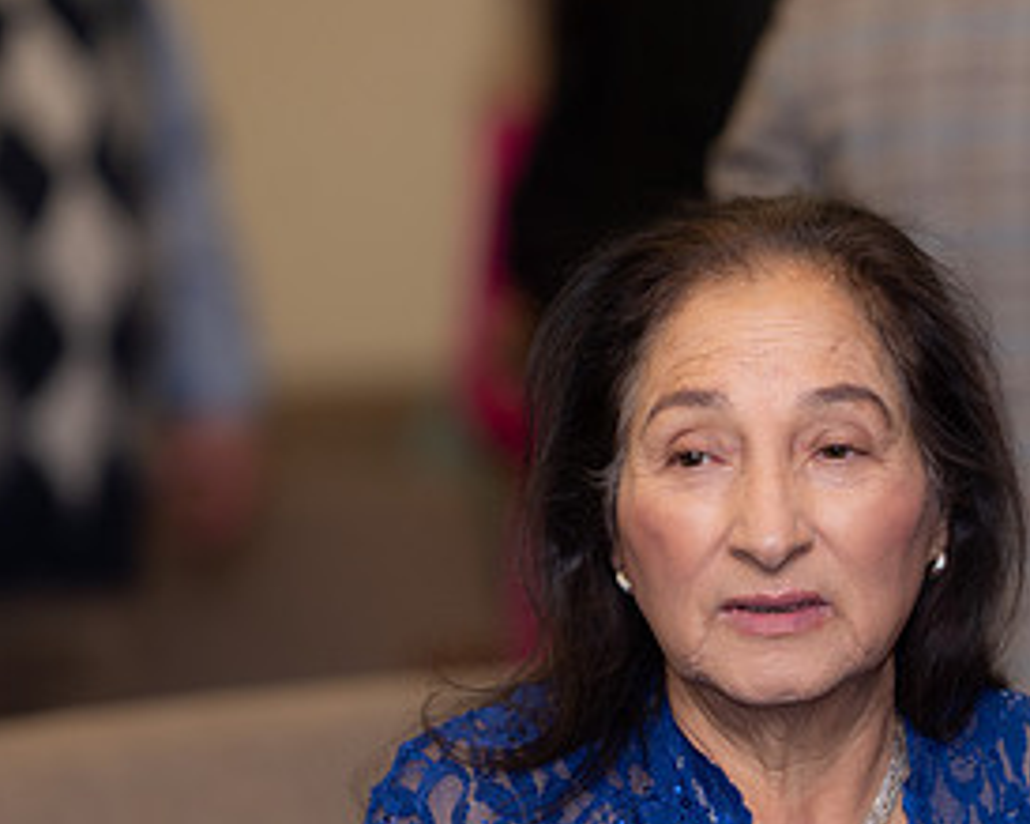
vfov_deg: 4.5
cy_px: 470
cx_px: 771
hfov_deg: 5.6
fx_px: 10574
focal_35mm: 347
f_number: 2.8
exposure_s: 1/200
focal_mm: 175
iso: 200
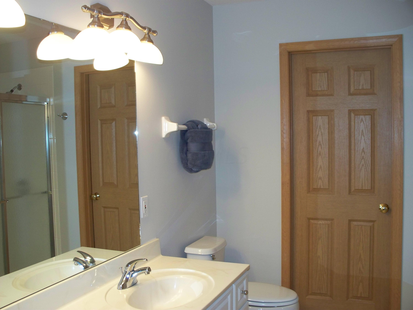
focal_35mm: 36
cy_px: 155
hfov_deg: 51.4
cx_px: 206
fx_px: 430
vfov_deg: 39.7
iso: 200
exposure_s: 1/50
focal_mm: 7.54
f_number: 2.8
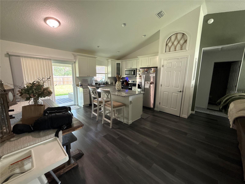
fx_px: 99
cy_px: 92
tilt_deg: -8.3
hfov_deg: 102.1
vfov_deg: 85.7
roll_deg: -0.6
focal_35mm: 14
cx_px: 122
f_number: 2.2
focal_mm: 2.22
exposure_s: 1/60
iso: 400
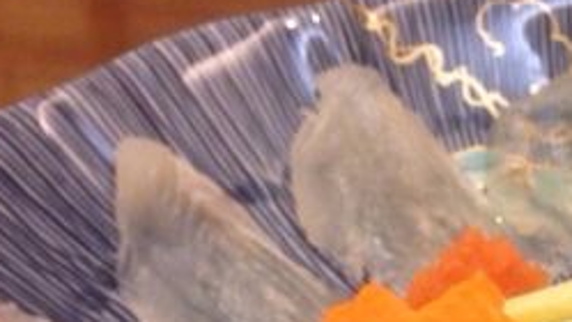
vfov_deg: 11.4
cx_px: 666
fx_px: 1532
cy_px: 498
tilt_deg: -40.4
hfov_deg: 20.0
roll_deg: +0.0
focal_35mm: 101
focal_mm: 4.12
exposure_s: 1/20
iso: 160
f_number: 2.4
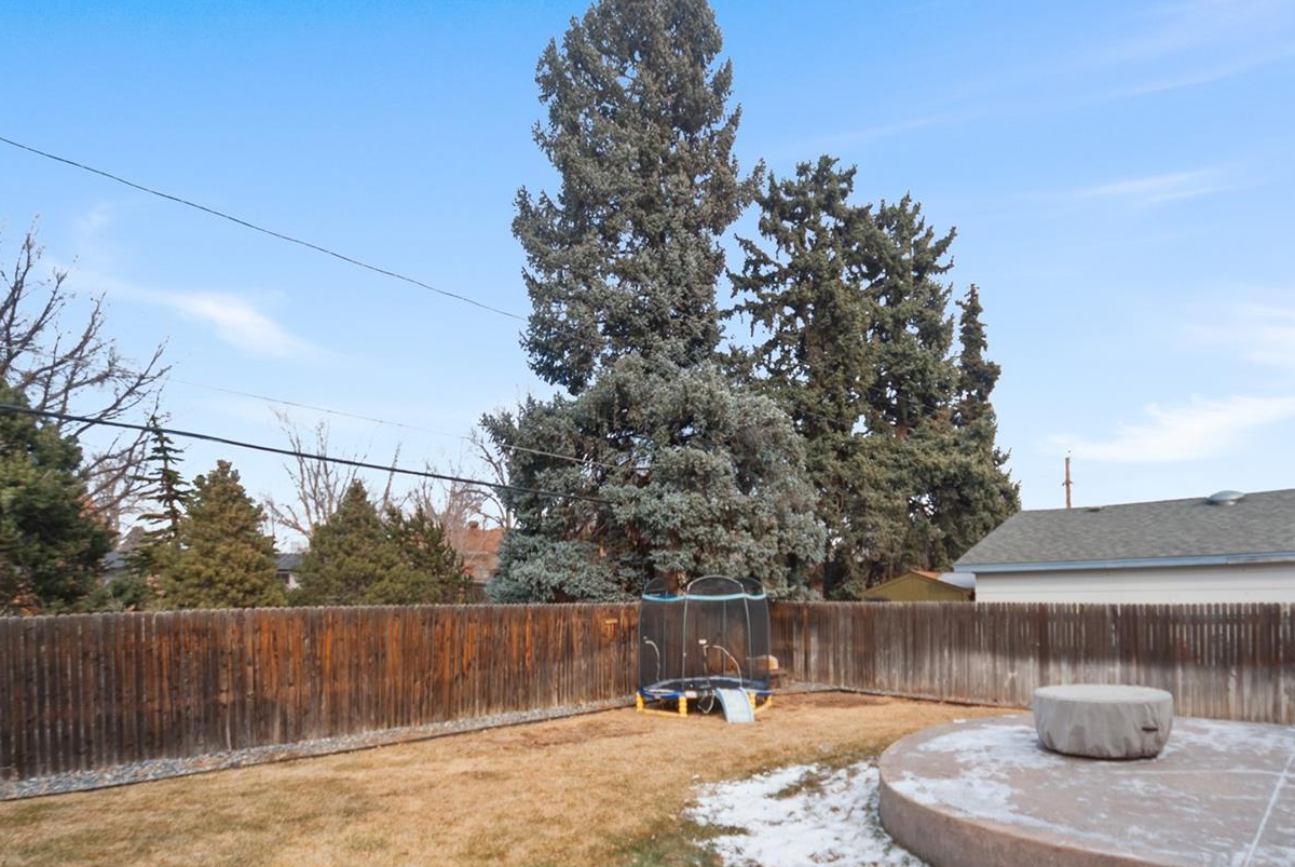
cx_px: 728
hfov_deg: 83.5
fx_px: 720
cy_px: 556
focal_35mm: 20
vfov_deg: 61.0
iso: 200
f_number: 3.5
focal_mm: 10
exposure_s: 1/200
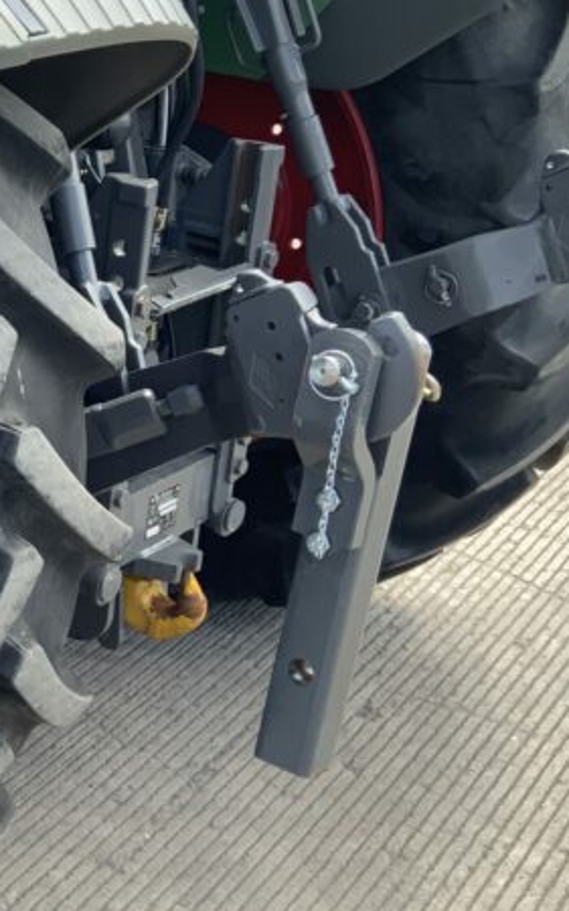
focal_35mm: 70
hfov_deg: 17.1
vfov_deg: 29.4
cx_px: -245
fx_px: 1738
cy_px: 415
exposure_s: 1/194
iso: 16
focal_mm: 3
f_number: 1.8
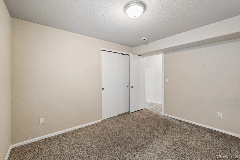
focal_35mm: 15
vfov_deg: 77.3
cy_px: 80
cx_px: 120
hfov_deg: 100.4
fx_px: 100
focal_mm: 10
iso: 320
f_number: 9
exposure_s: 1/2.5
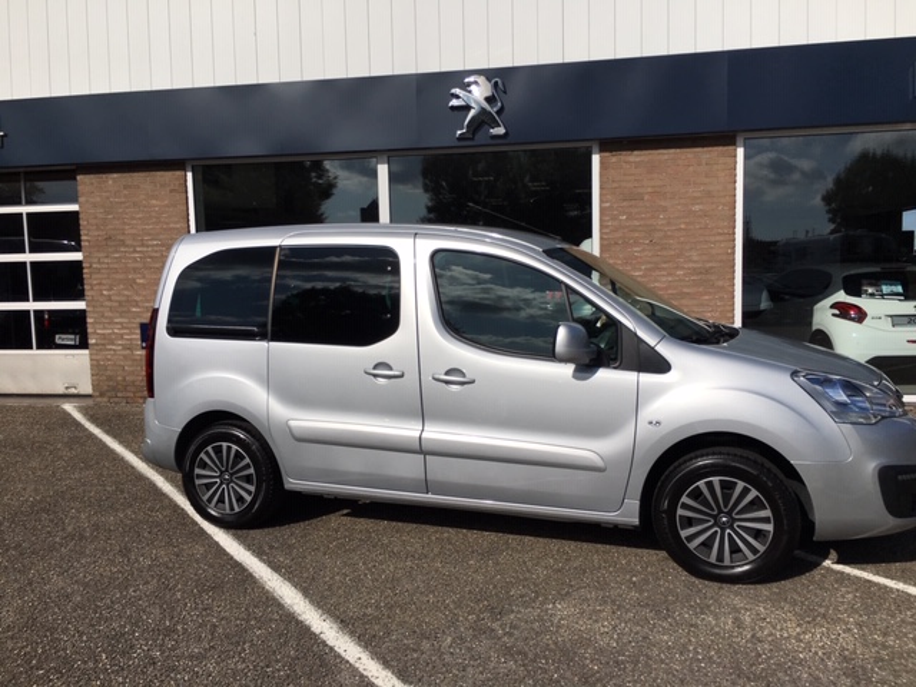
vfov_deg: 48.2
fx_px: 767
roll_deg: +0.6
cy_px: 344
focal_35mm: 29
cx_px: 458
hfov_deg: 61.7
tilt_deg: +0.7
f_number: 2.2
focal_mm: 4.15
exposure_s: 1/4808
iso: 25
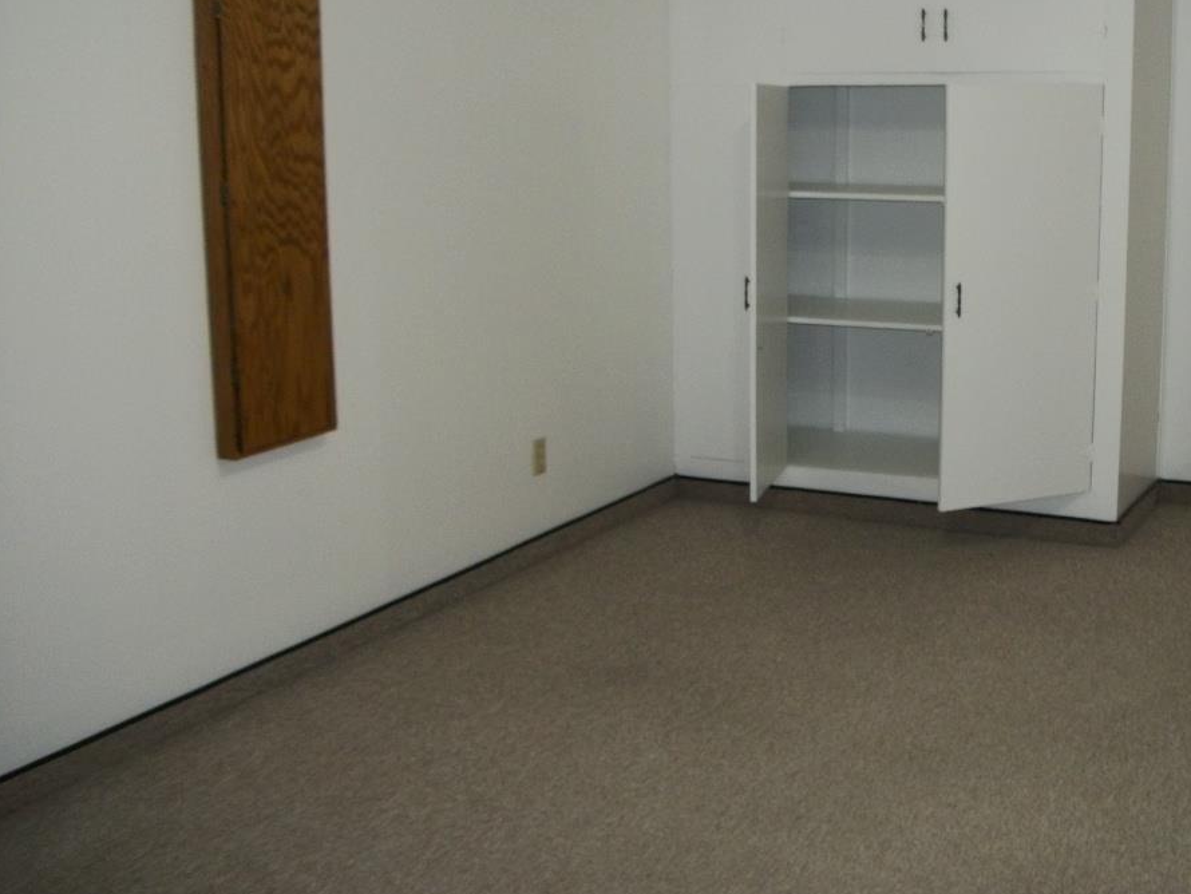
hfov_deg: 40.4
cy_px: 357
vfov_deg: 31.4
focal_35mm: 46
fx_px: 1583
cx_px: 851
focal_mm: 5.7
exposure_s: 1/30
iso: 160
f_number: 2.9
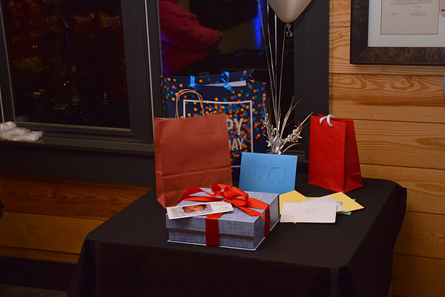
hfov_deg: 28.1
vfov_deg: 18.9
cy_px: 148
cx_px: 222
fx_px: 890
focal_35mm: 72
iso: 400
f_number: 4.5
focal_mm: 48
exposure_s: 1/125
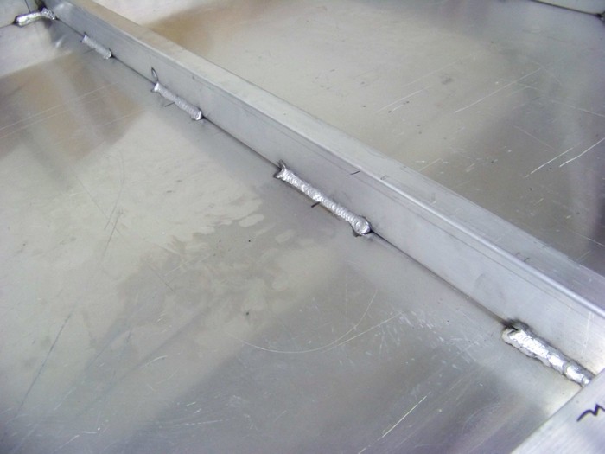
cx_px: 302
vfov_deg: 39.7
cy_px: 227
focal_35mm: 36
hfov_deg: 51.4
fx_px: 629
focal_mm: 5.85
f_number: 2.8
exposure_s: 1/30
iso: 400
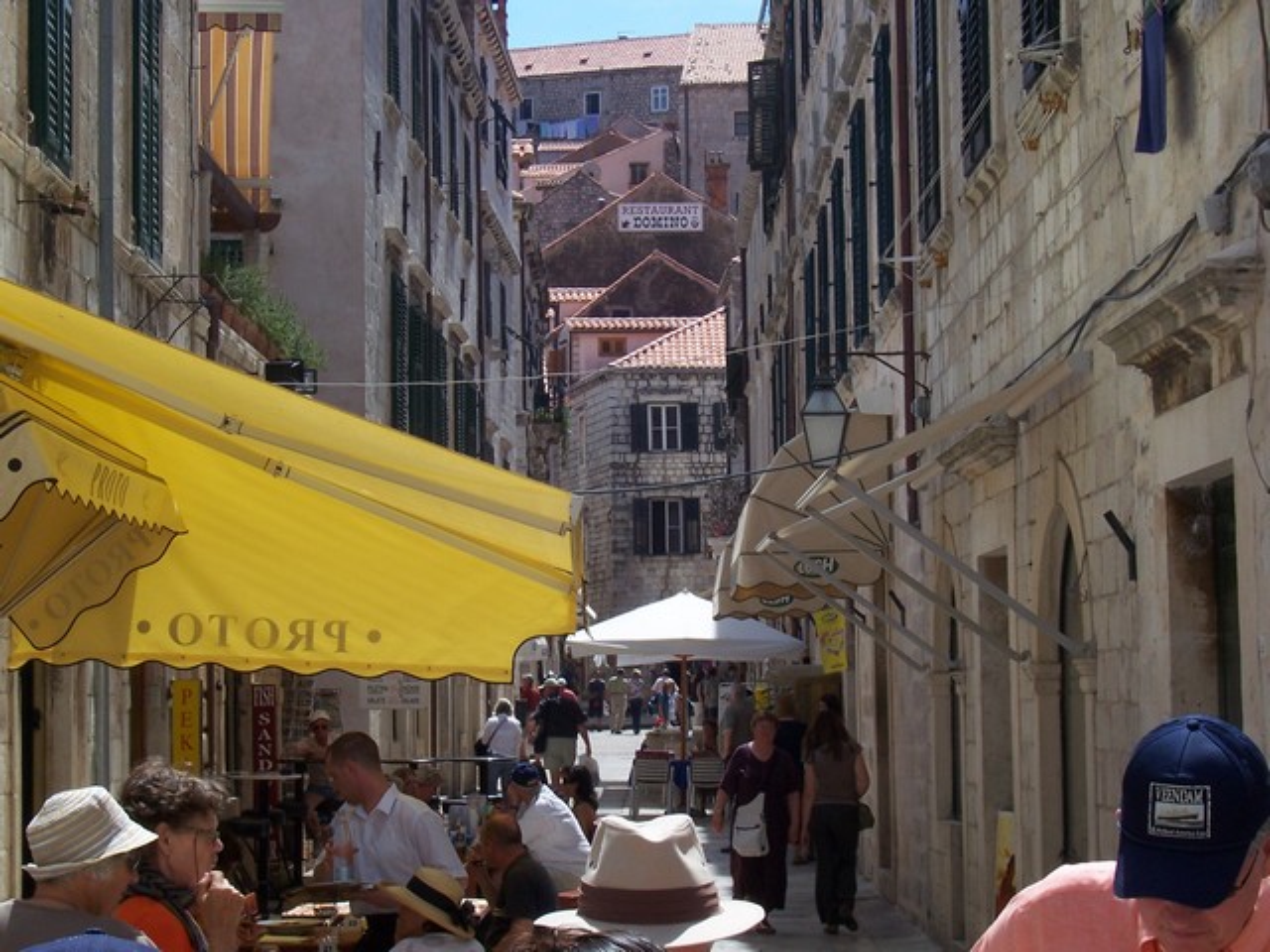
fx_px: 3008
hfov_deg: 23.8
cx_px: 635
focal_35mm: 82
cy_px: 476
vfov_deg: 18.0
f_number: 8
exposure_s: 1/180
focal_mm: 13.5
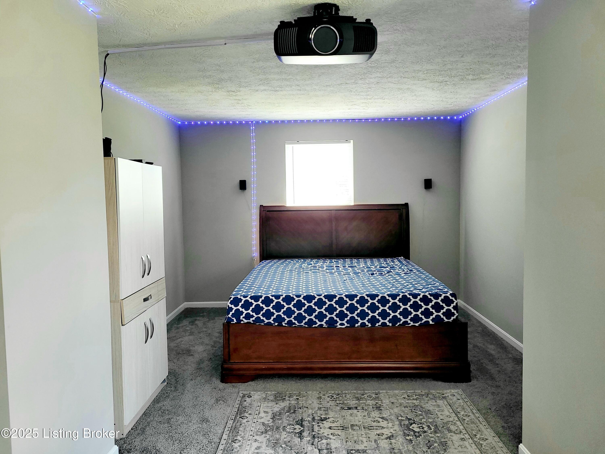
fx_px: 454
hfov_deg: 67.3
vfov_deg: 53.1
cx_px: 302
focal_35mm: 26
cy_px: 227
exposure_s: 1/120
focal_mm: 5.4
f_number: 1.8
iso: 200
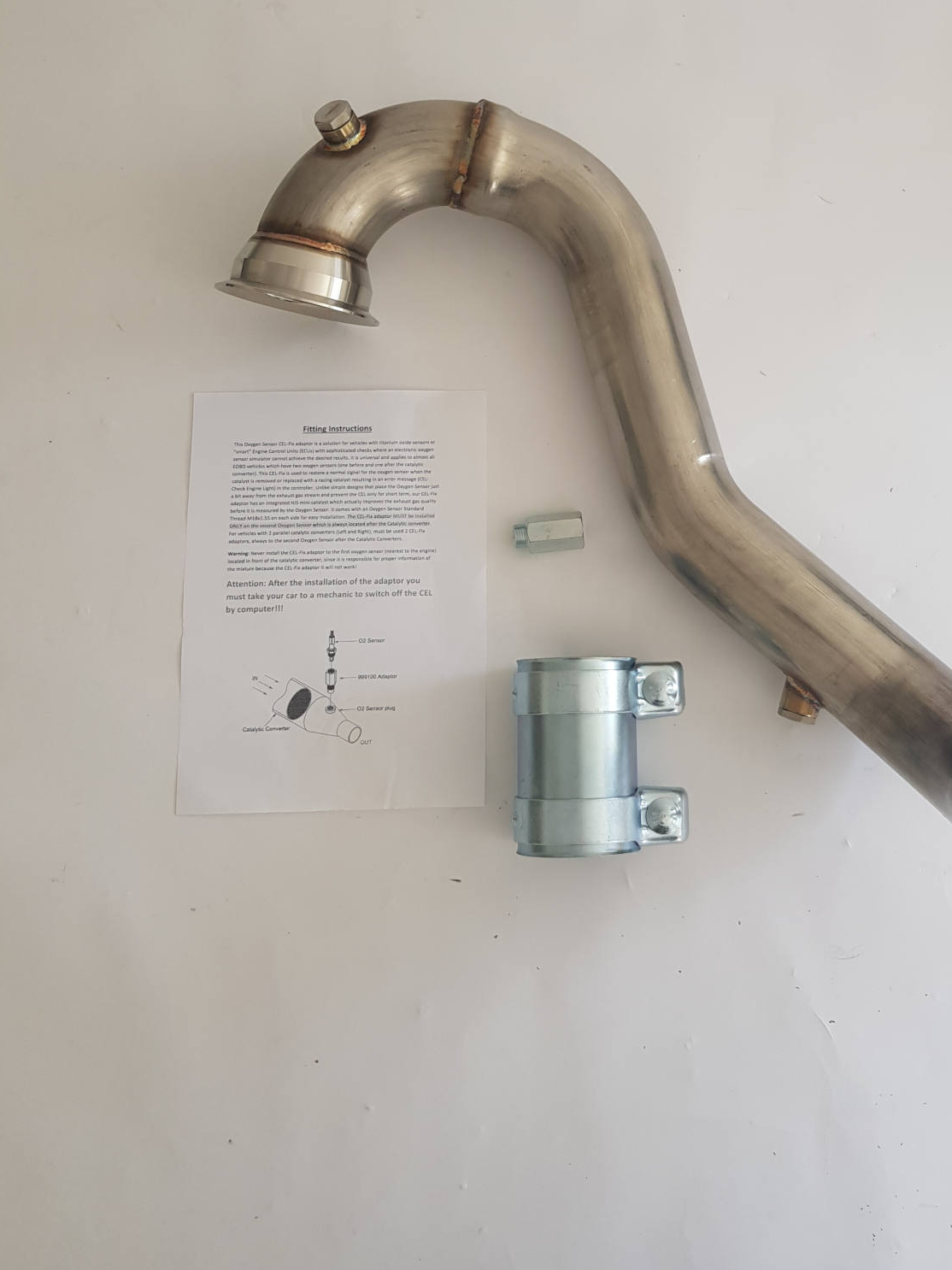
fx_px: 1284
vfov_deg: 52.0
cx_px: 638
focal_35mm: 35
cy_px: 466
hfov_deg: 40.2
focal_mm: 4.2
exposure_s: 1/100
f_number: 1.7
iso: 64
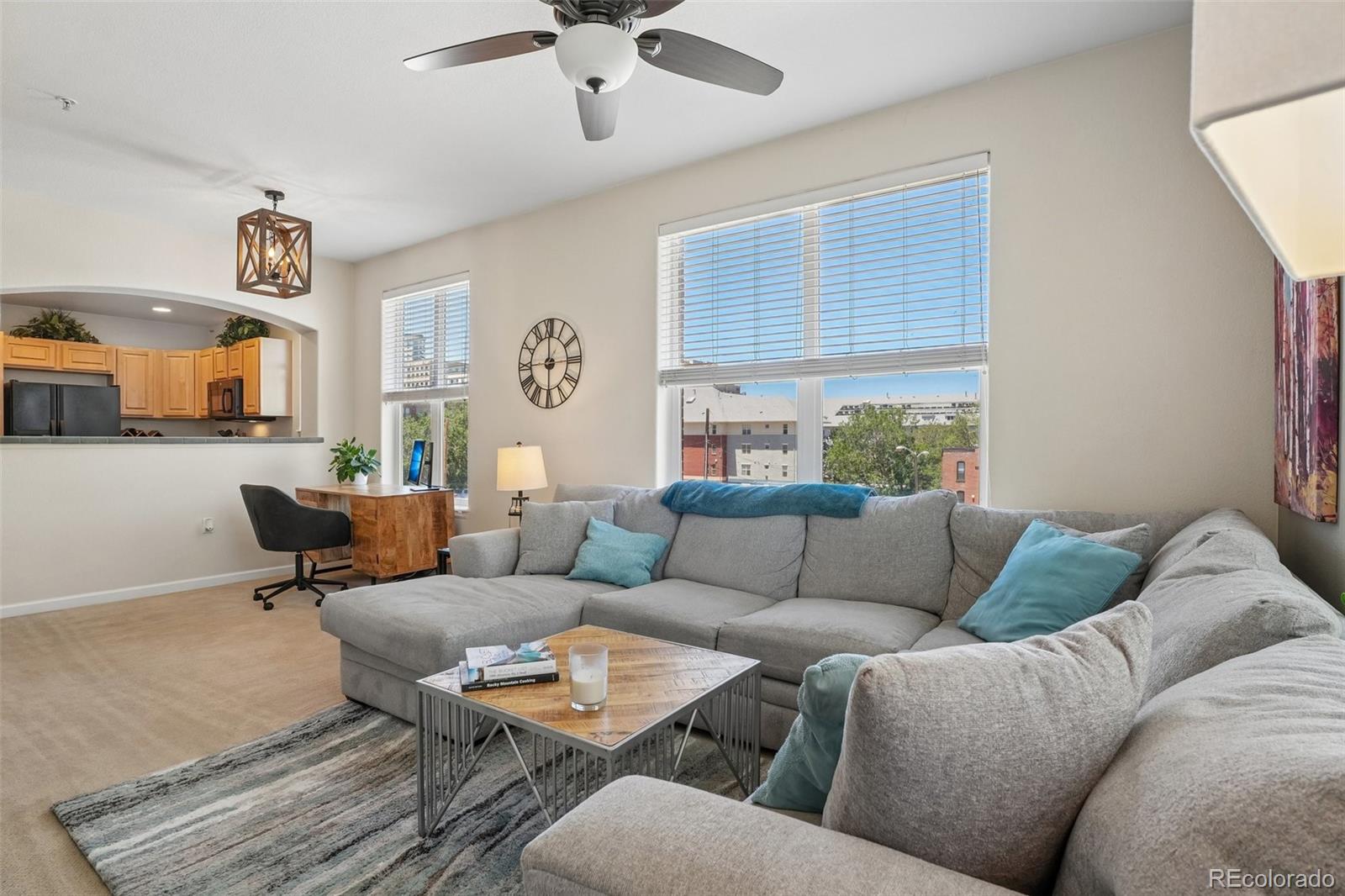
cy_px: 448
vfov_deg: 72.0
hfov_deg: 95.0
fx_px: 616
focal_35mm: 16
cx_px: 672
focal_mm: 11
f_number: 8
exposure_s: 1/30
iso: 125
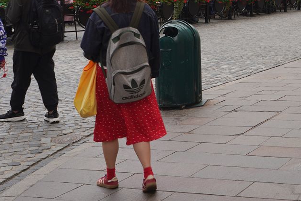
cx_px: 397
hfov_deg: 23.4
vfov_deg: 17.1
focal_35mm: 76
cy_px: -45
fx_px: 635
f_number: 10
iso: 100
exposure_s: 1/100
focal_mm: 24
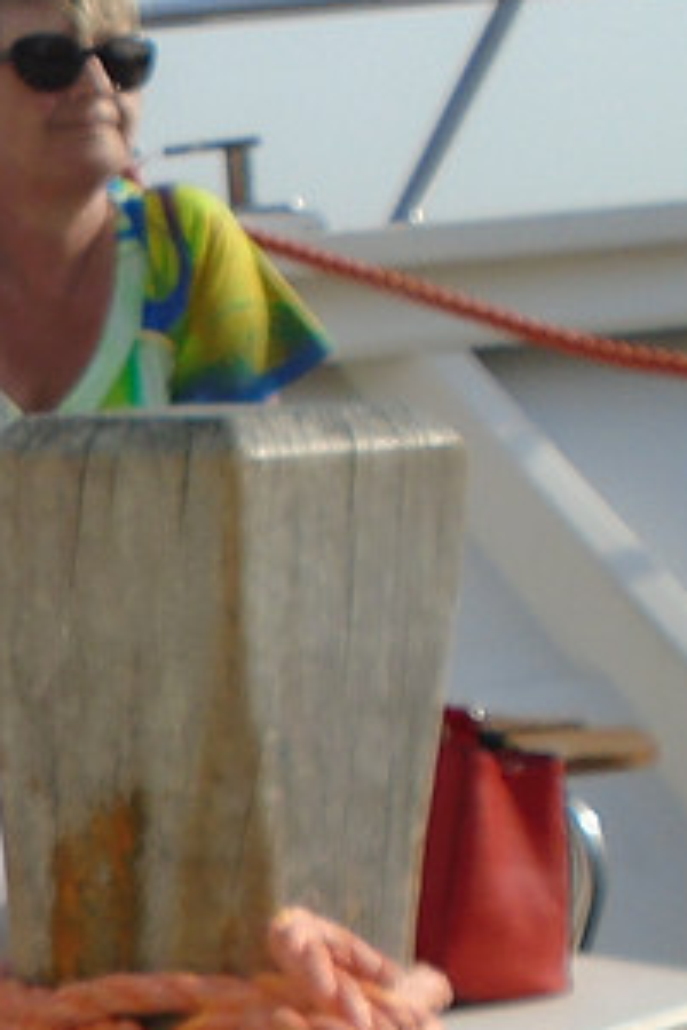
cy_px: 678
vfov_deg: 17.3
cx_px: -881
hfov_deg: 10.3
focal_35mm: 118
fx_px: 3377
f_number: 3.8
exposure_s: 1/1000
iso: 100
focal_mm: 6.4
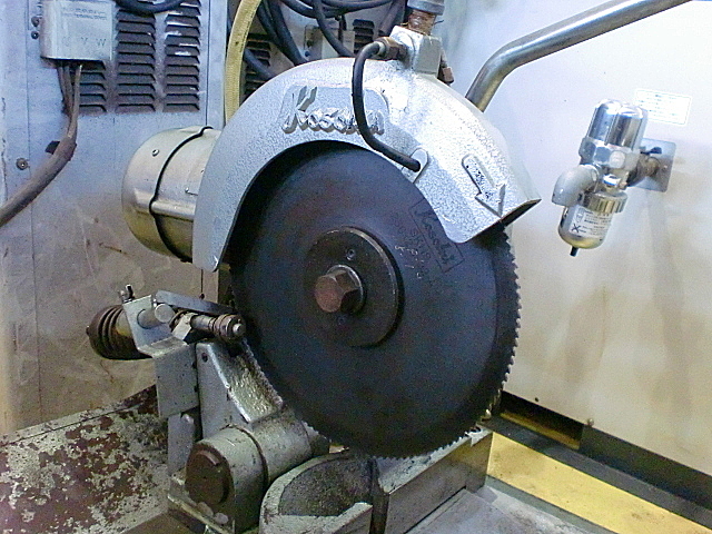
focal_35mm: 35
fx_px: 720
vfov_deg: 40.7
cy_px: 267
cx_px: 356
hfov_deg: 52.6
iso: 1000
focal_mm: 6.3
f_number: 3.1
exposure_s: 1/60
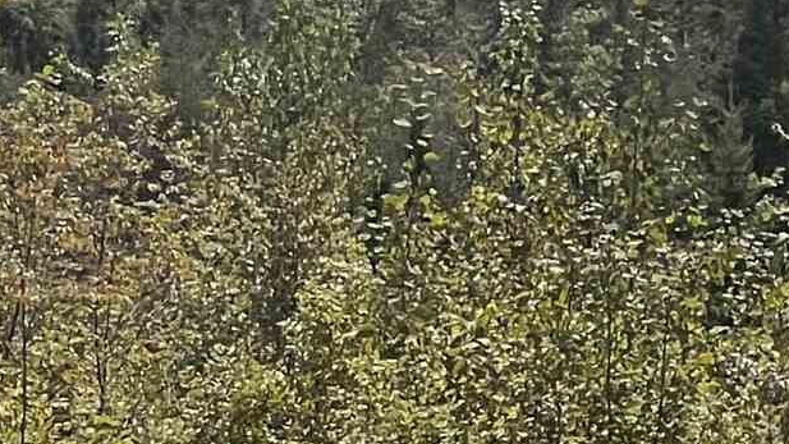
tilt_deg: +0.0
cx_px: 1551
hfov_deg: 5.1
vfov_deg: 2.9
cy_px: -315
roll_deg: +1.0
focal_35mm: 418
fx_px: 8745
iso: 32
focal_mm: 9
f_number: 2.8
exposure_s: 1/1357
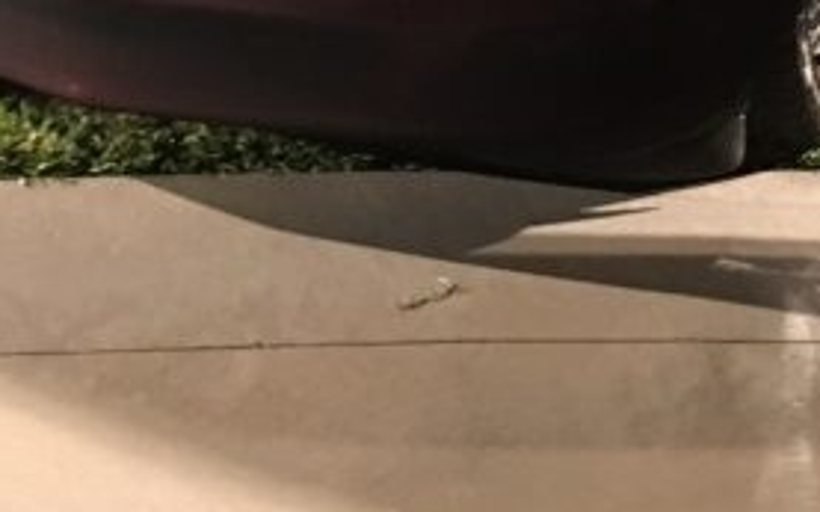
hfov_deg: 18.7
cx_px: 521
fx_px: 2480
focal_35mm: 111
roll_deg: -0.2
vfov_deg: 10.9
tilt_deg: -8.3
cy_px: -476
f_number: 2.2
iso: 200
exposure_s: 1/15
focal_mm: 4.15
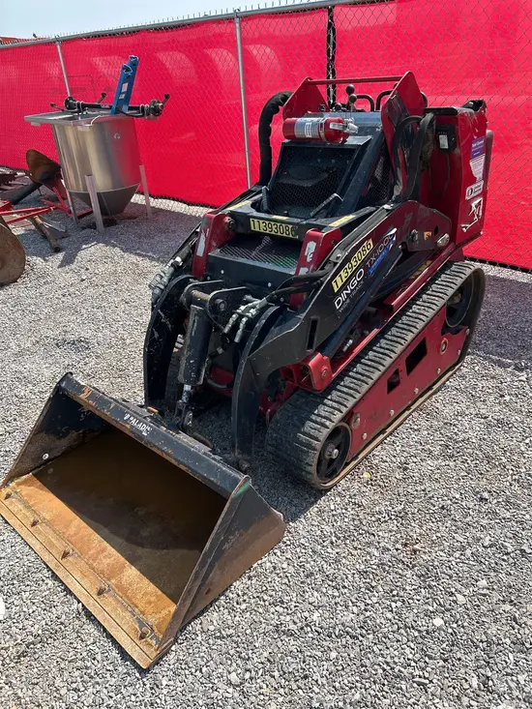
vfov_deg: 67.3
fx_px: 533
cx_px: 266
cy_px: 354
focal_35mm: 26
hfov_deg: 53.1
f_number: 1.5
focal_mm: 5.7
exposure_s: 1/2165
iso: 50
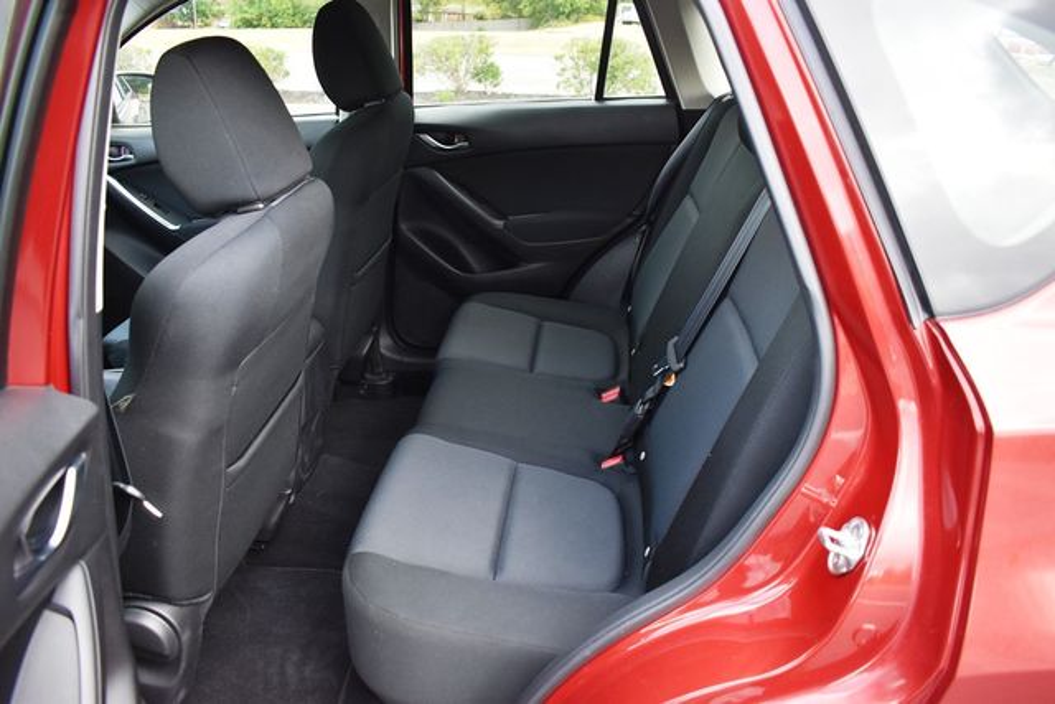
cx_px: 528
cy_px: 352
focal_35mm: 27
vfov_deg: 48.0
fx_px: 791
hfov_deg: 67.4
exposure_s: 1/250
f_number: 3.5
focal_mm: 18
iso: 560
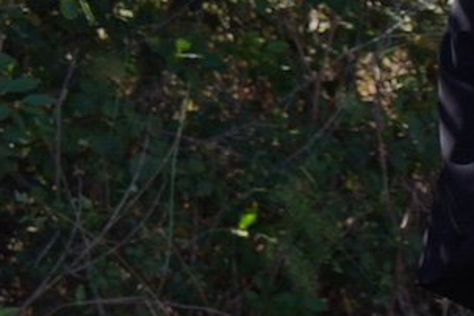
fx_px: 2001
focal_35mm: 152
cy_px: 242
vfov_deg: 9.0
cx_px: 1485
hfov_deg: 9.8
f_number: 4.5
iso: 100
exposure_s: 1/320
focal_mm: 24
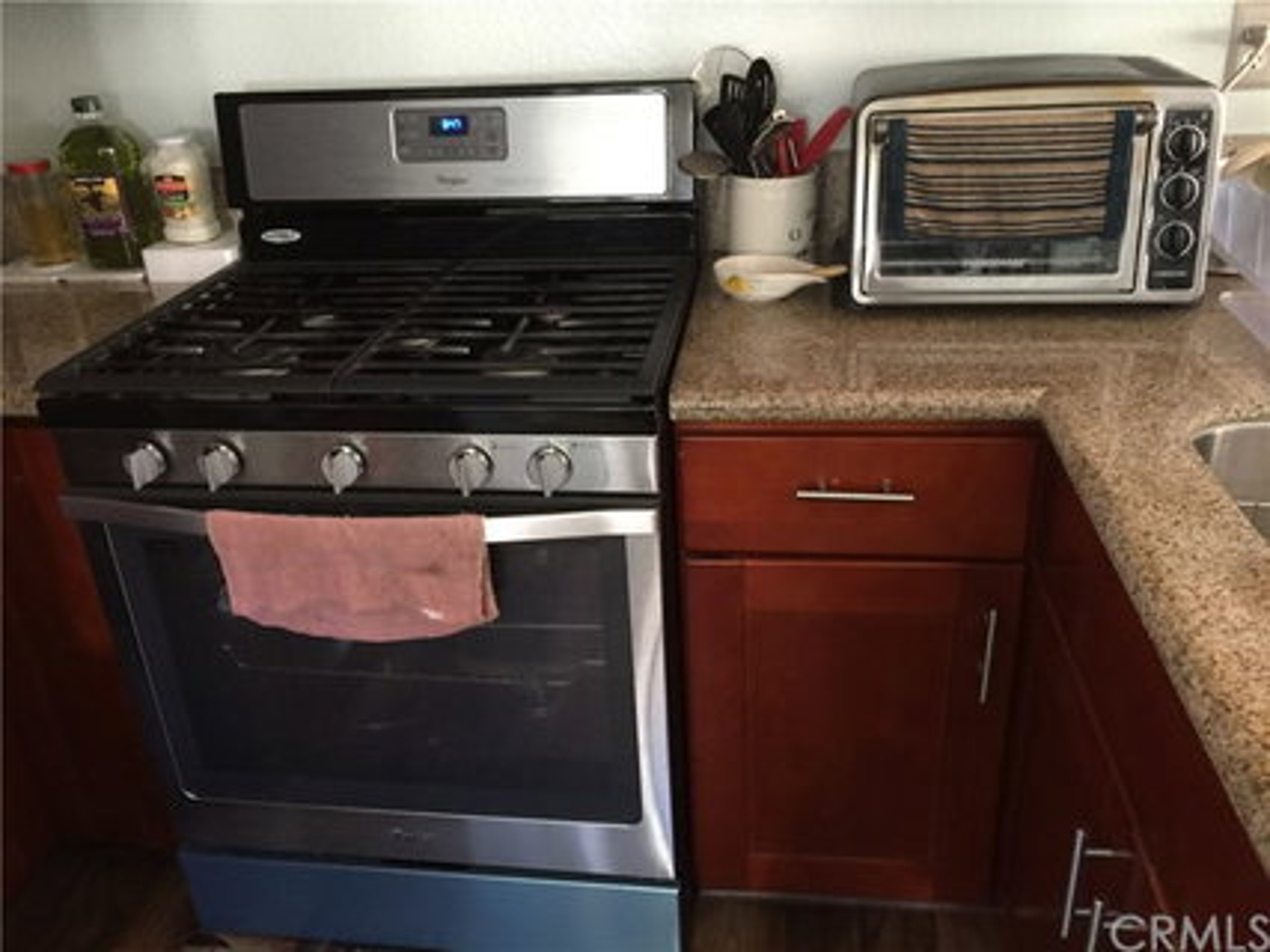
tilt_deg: -25.7
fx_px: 1064
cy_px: 476
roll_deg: +2.6
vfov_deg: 48.2
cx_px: 635
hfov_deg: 61.7
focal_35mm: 29
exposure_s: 1/4
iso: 64
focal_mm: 4.15
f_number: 2.2
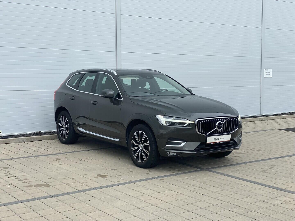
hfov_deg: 36.8
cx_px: 148
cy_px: 110
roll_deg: +1.3
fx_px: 443
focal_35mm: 52
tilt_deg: -4.7
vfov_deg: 28.0
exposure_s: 1/533
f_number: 2
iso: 20
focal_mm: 6
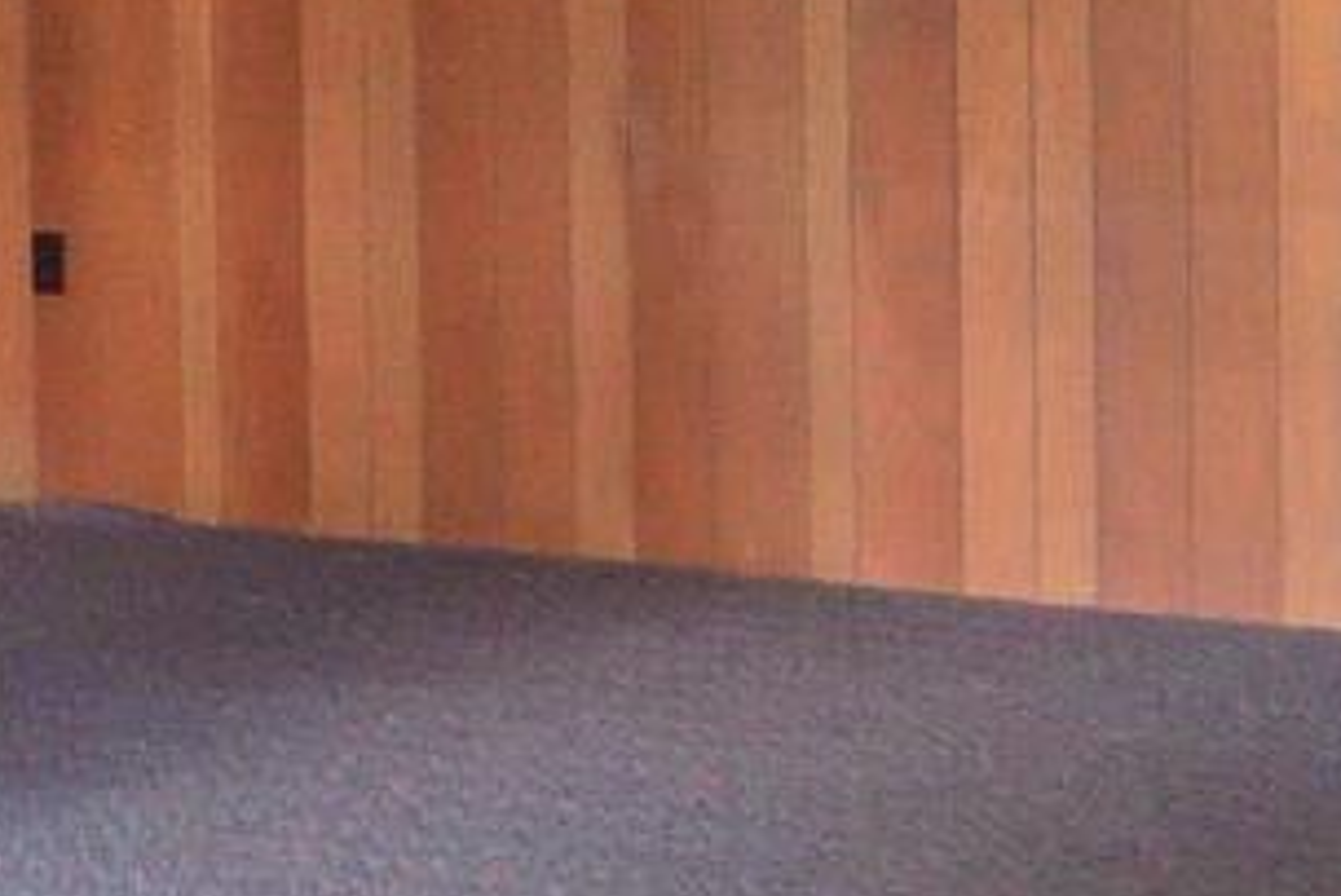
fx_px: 3764
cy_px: -82
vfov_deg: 13.3
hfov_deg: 20.0
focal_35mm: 101
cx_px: 322
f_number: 5
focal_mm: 10
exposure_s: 1/60
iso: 2000
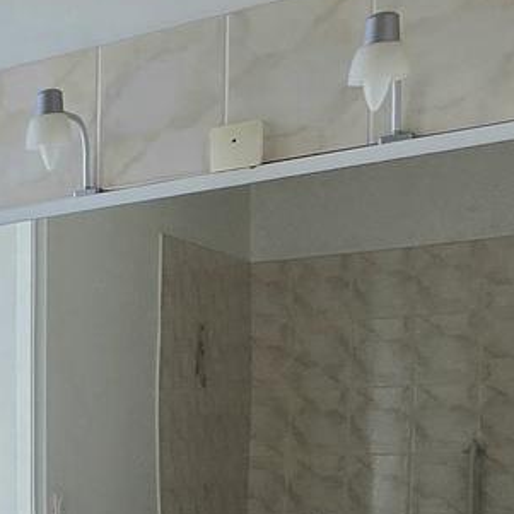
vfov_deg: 24.1
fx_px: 1109
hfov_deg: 18.4
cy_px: 593
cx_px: -482
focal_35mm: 66
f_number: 2.2
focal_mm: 2.2
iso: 50
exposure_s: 1/278
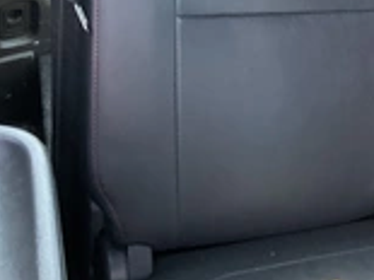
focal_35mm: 75
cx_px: 398
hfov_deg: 24.5
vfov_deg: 18.7
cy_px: -43
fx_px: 810
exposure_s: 1/54
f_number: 1.8
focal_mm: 3
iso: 320
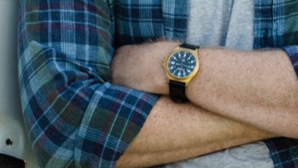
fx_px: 2300
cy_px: -124
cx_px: 197
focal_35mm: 291
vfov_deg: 4.1
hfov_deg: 7.4
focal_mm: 50
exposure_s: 1/4000
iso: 400
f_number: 2.5
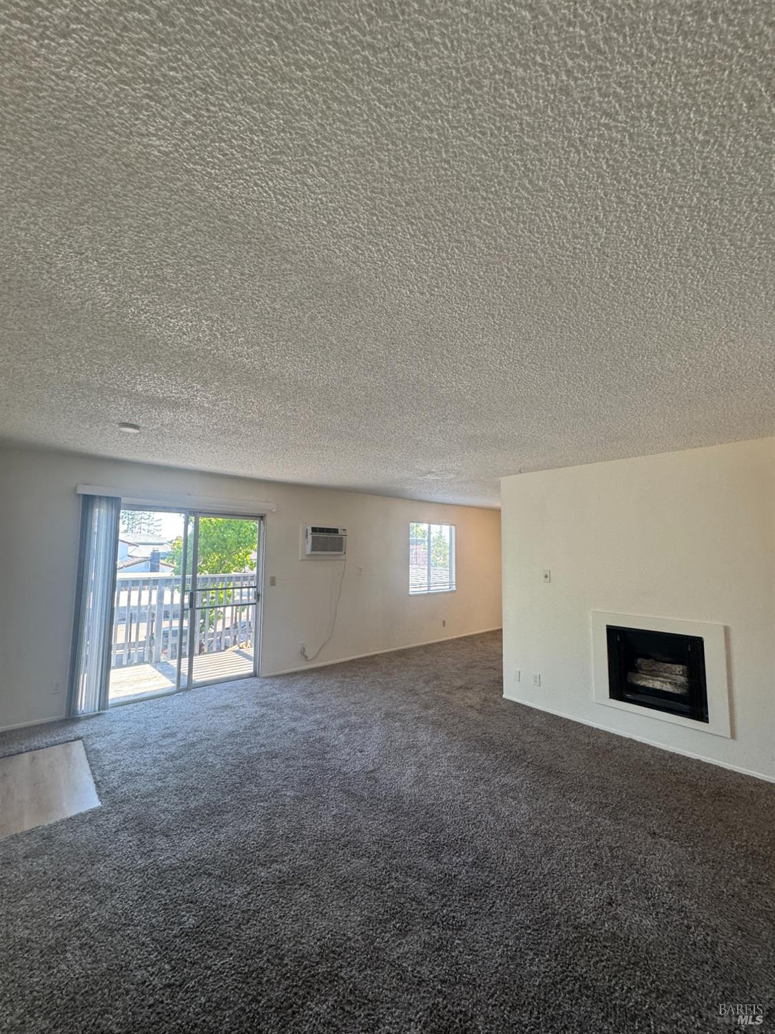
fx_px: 418
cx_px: 388
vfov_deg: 102.1
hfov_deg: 85.7
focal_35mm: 14
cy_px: 517
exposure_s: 1/120
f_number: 2.2
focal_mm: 2.22
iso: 200
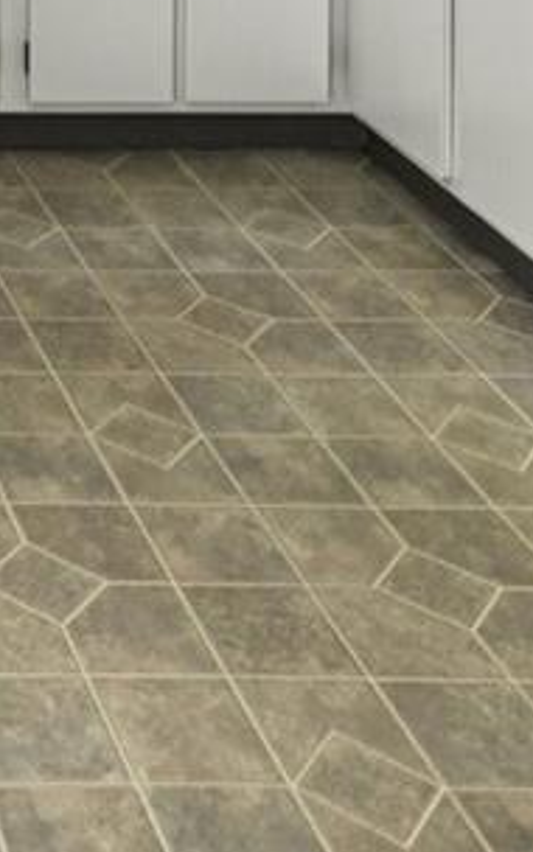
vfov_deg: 21.1
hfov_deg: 14.7
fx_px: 1743
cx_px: -499
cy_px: -569
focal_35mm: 75
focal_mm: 14
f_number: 11
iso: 64
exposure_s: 1/15
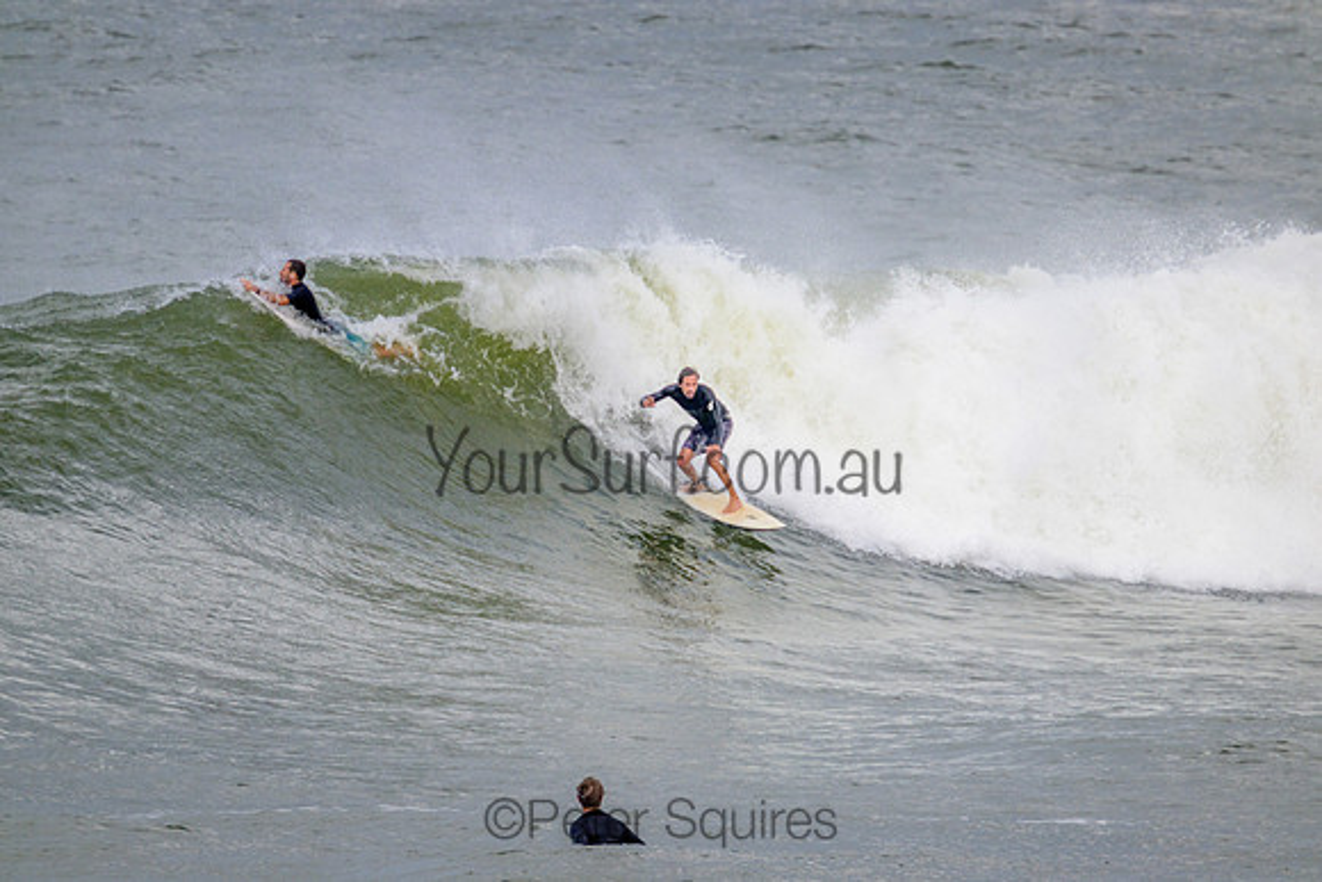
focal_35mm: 800
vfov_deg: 1.7
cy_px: 441
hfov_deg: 2.6
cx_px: 661
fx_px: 29383
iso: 720
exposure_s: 1/2000
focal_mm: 800
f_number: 11
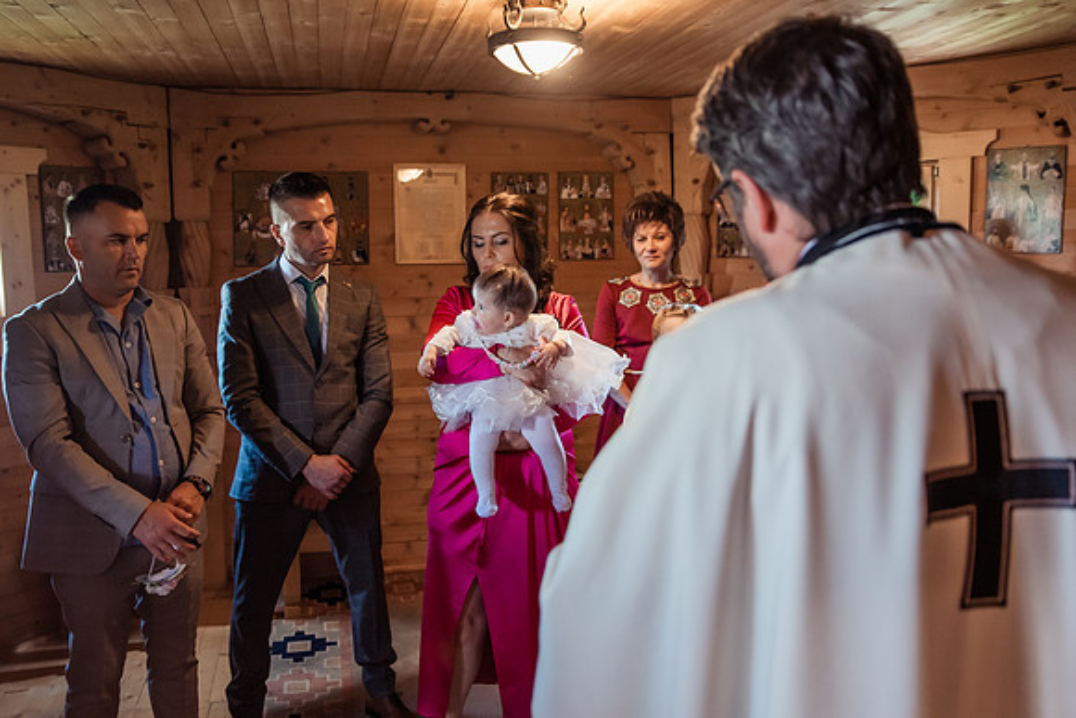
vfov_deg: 45.2
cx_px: 503
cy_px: 356
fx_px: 863
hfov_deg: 63.8
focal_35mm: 29
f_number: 2.8
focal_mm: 26
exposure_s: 1/100
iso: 2000
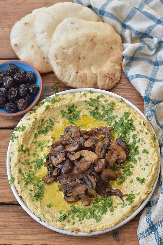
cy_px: 122
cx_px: 82
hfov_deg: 18.2
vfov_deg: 27.0
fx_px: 509
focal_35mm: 75
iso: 160
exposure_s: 1/125
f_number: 4.5
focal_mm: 50
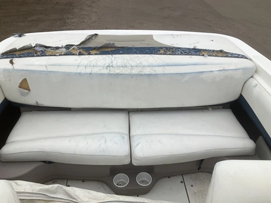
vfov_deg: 48.2
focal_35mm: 29
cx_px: 136
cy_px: 102
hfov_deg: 61.7
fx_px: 227
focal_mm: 3
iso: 25
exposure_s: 1/2320
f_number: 1.8
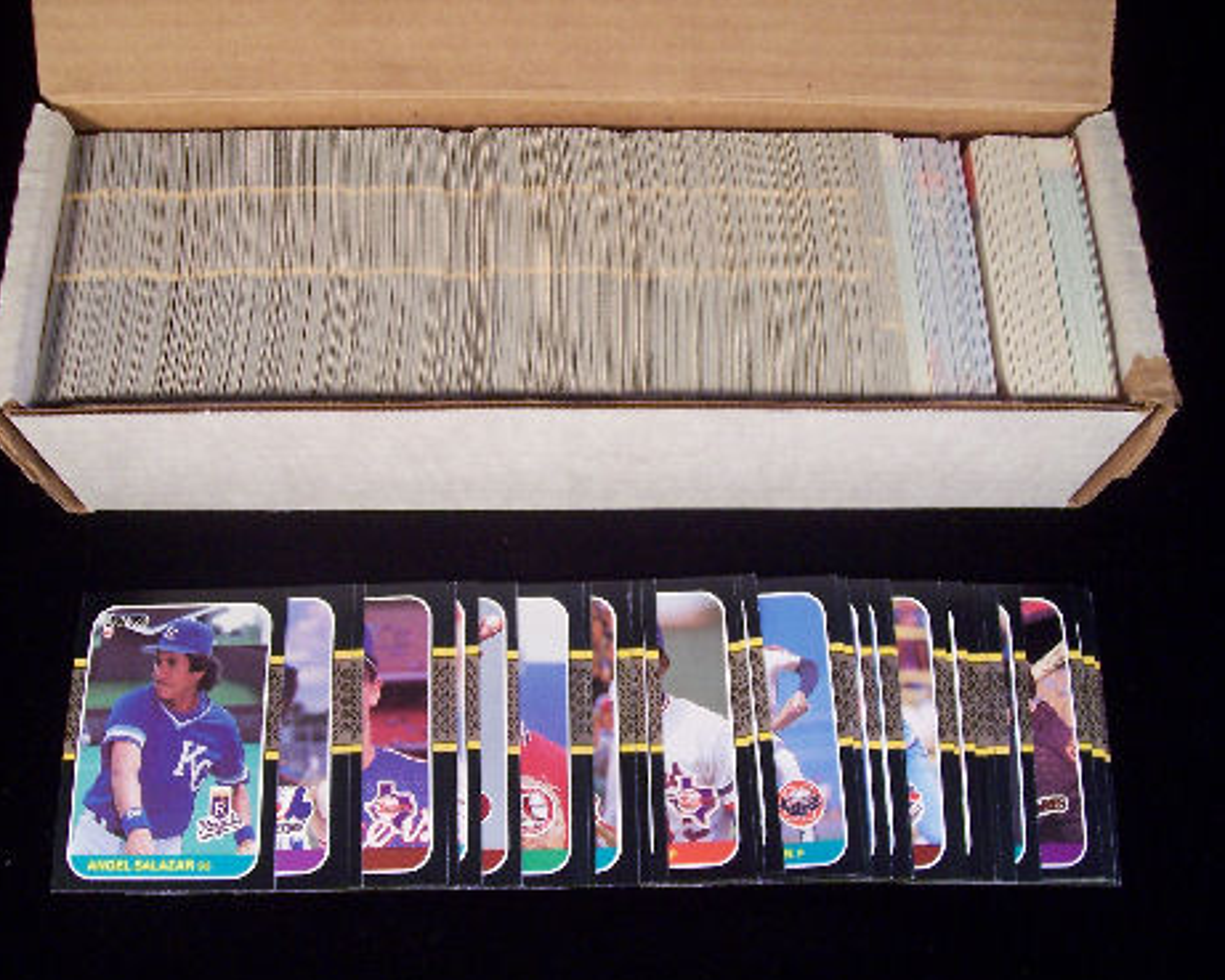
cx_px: 577
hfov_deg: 50.2
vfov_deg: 41.2
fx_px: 1305
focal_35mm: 36
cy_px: 495
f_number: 2.7
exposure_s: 1/30
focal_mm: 5.6
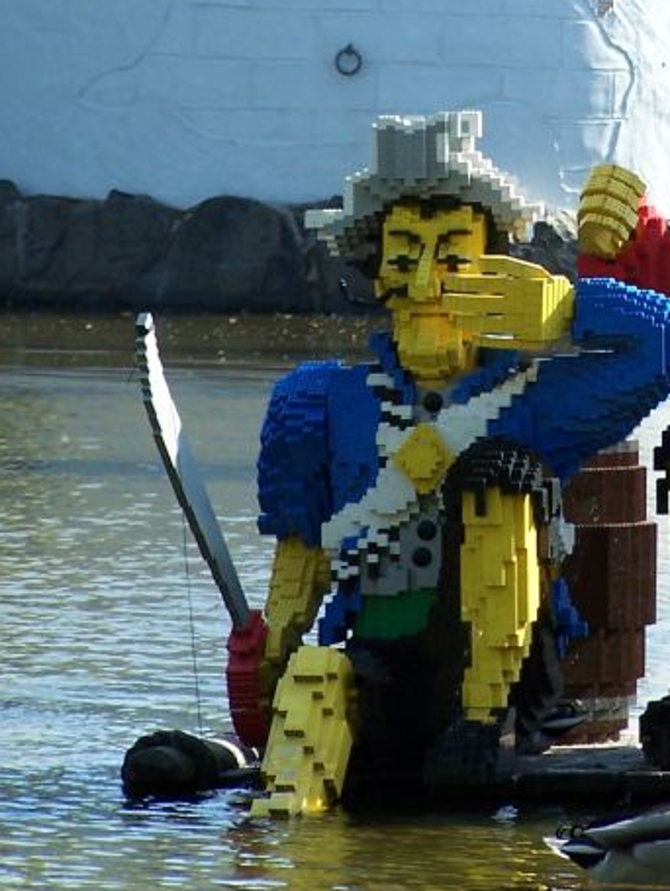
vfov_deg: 4.7
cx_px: 621
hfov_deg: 3.5
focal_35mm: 425
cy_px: 69
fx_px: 10953
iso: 80
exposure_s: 1/350
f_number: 3.2
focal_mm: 31.3
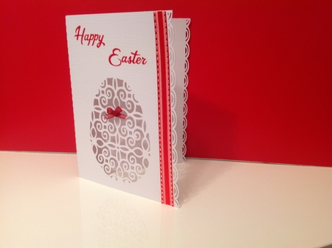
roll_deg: -1.2
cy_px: 124
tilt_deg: -15.6
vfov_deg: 40.6
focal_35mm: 35
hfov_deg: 52.7
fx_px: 335
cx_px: 166
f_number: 2.4
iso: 64
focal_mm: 4.28
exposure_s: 1/17
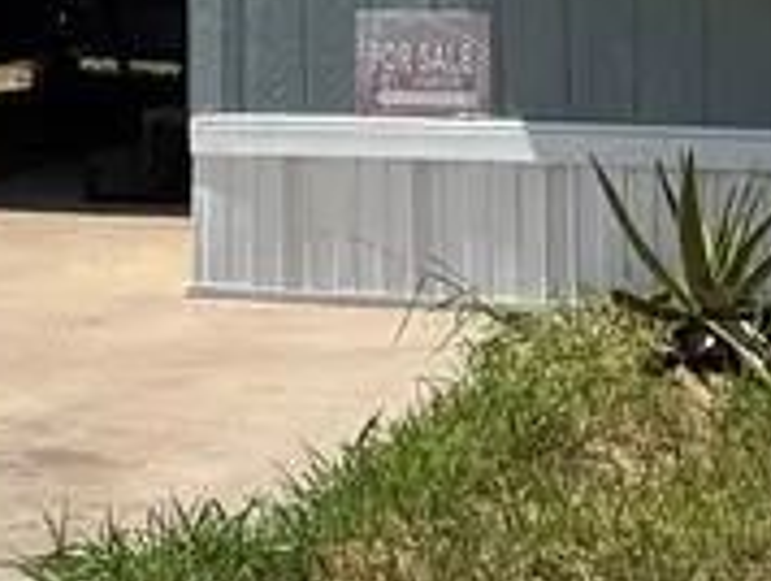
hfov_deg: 14.3
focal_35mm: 138
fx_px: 3078
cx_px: 355
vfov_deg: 10.5
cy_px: -243
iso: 80
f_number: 1.78
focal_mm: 6.76
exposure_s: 1/7092
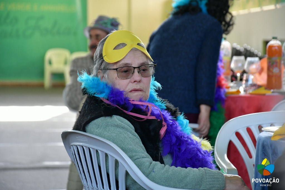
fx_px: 1242
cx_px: 142
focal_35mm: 157
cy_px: 95
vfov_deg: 8.7
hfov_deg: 13.1
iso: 1600
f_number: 5.6
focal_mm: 105
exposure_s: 1/125
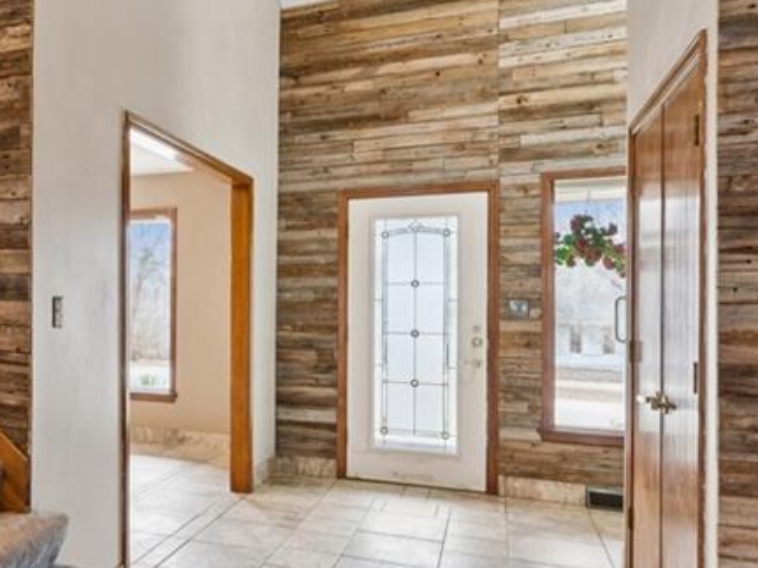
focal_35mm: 32
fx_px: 701
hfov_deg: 52.6
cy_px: 311
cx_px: 135
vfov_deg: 44.1
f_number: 13
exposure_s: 1/2
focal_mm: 14
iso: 400
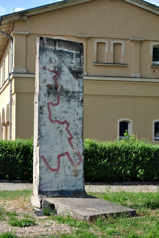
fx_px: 436
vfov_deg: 30.5
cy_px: 119
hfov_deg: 20.7
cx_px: 80
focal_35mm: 66
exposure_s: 1/250
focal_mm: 44
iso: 100
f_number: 8
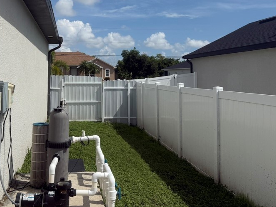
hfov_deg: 49.6
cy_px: 65
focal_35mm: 37
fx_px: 295
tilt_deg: +1.7
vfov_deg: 38.1
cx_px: 104
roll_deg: -0.4
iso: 80
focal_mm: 6.76
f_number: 1.78
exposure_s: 1/10309
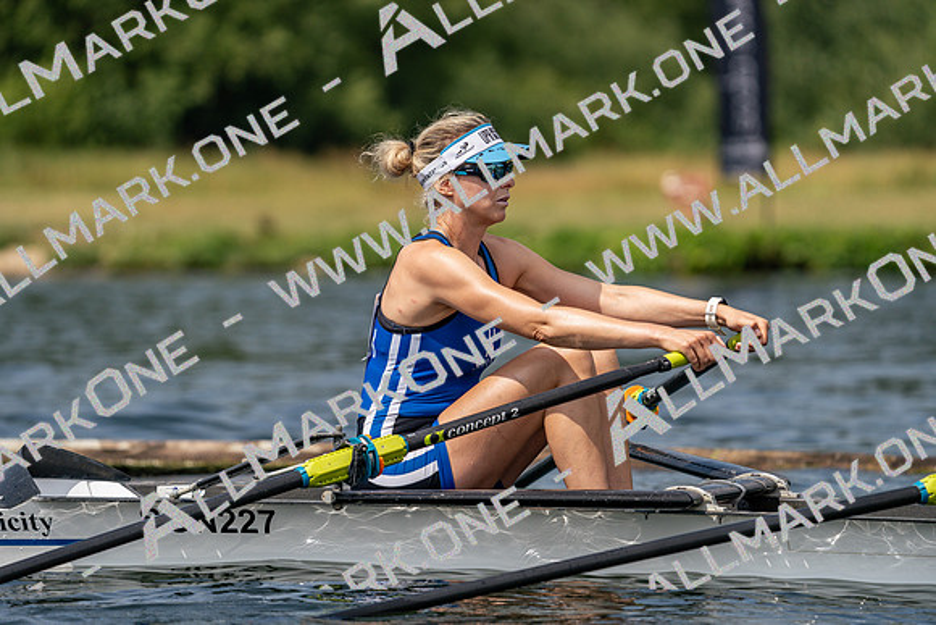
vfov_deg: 3.9
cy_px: 312
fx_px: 9180
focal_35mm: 353
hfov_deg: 5.8
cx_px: 468
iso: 200
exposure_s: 1/1600
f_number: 6.3
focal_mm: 353
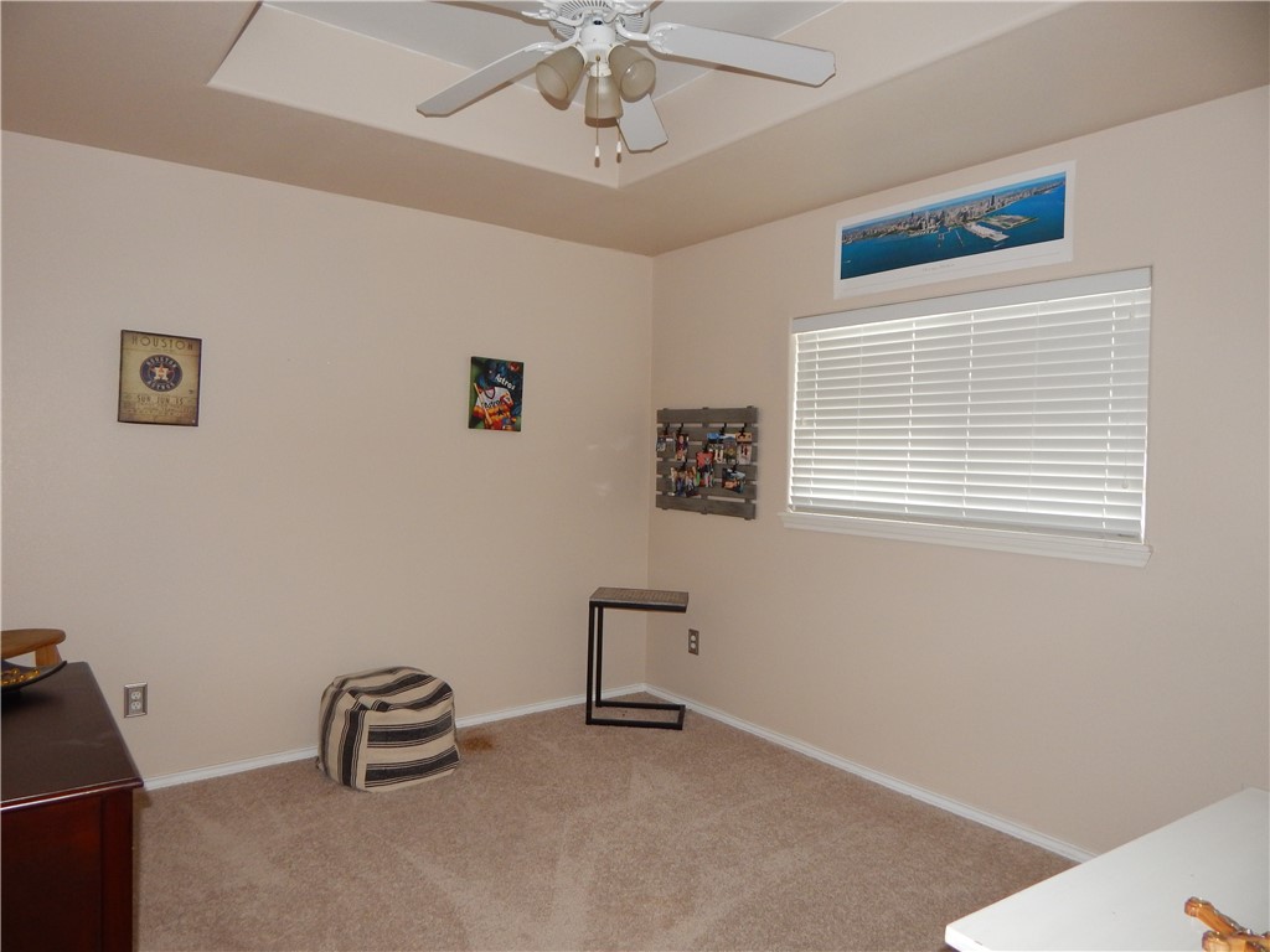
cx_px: 635
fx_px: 807
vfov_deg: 61.1
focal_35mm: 22
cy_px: 476
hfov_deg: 76.4
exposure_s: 1/30
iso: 200
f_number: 3
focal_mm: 4
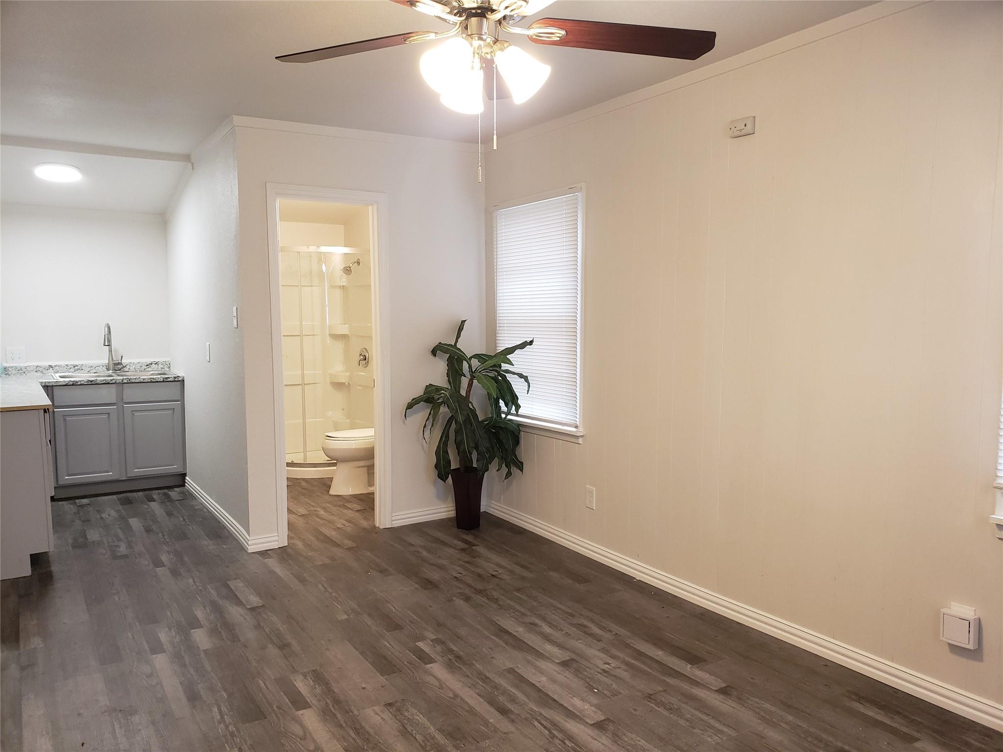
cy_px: 376
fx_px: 753
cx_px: 502
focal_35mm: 26
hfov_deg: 67.3
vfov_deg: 53.1
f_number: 2.4
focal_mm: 4.3
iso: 250
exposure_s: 1/40
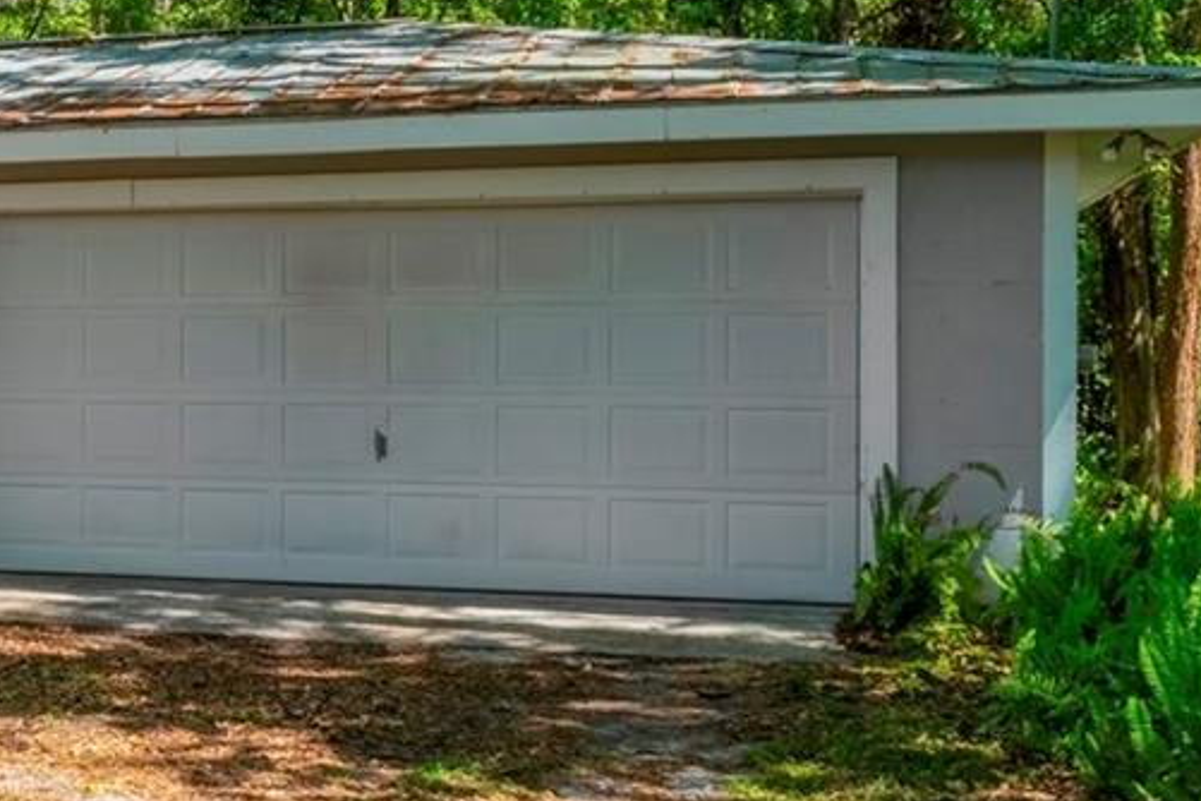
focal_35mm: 67
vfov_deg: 20.3
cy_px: 360
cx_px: -288
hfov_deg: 26.3
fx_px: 2235
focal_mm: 14
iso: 800
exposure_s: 1/1000
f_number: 8
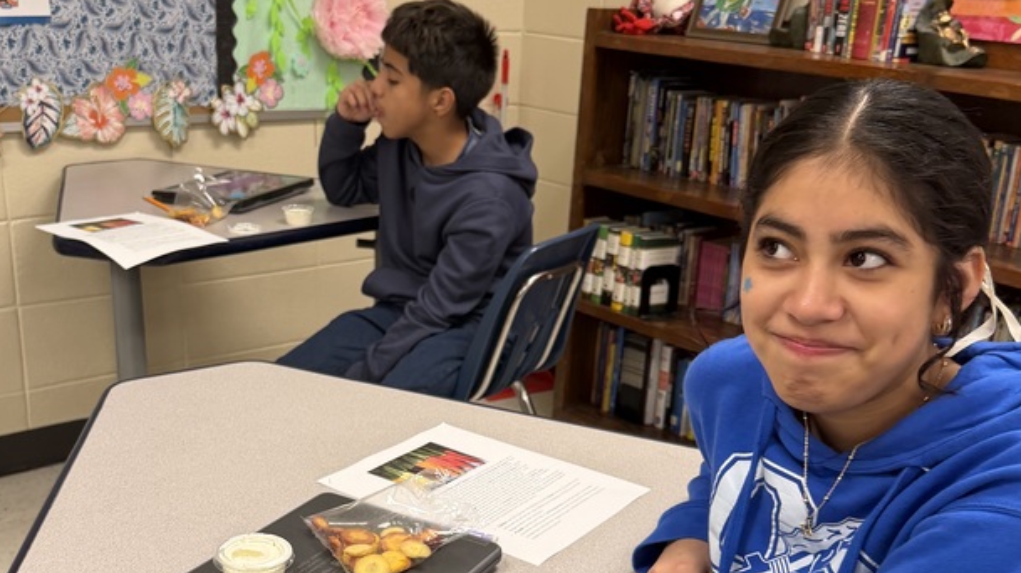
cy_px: 402
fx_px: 1191
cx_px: 490
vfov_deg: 26.8
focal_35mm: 44
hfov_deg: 46.4
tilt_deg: -21.1
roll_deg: -4.0
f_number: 1.78
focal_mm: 6.76
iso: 160
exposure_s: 1/60
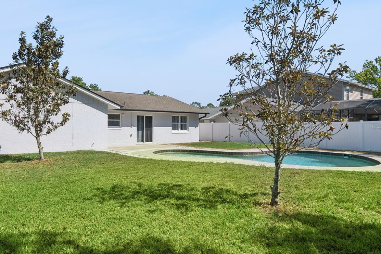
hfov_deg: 73.9
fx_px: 243
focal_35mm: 23
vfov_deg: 55.1
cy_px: 127
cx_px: 128
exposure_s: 1/80
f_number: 20
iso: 100
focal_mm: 16
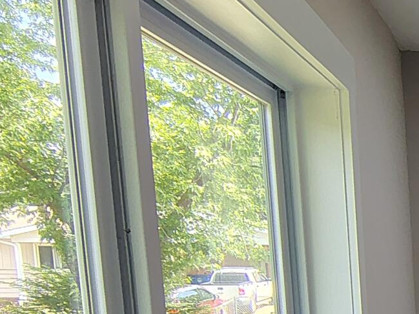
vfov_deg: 18.7
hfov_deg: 19.3
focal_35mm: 74
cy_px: 391
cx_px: 772
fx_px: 895
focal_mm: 2.13
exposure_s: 1/60
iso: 189
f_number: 2.2
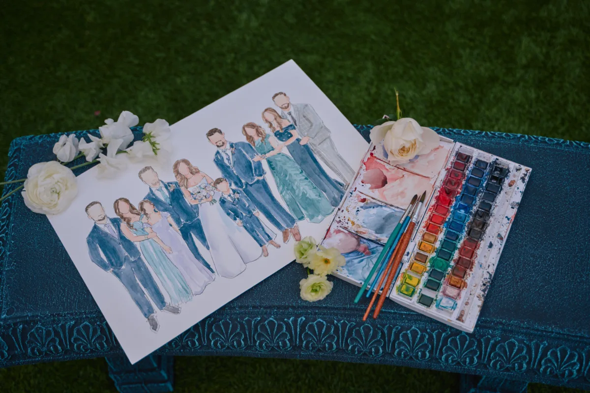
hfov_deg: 46.4
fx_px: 688
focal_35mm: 42
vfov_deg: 31.9
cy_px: 196
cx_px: 295
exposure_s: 1/1250
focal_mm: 42
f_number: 2.8
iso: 320
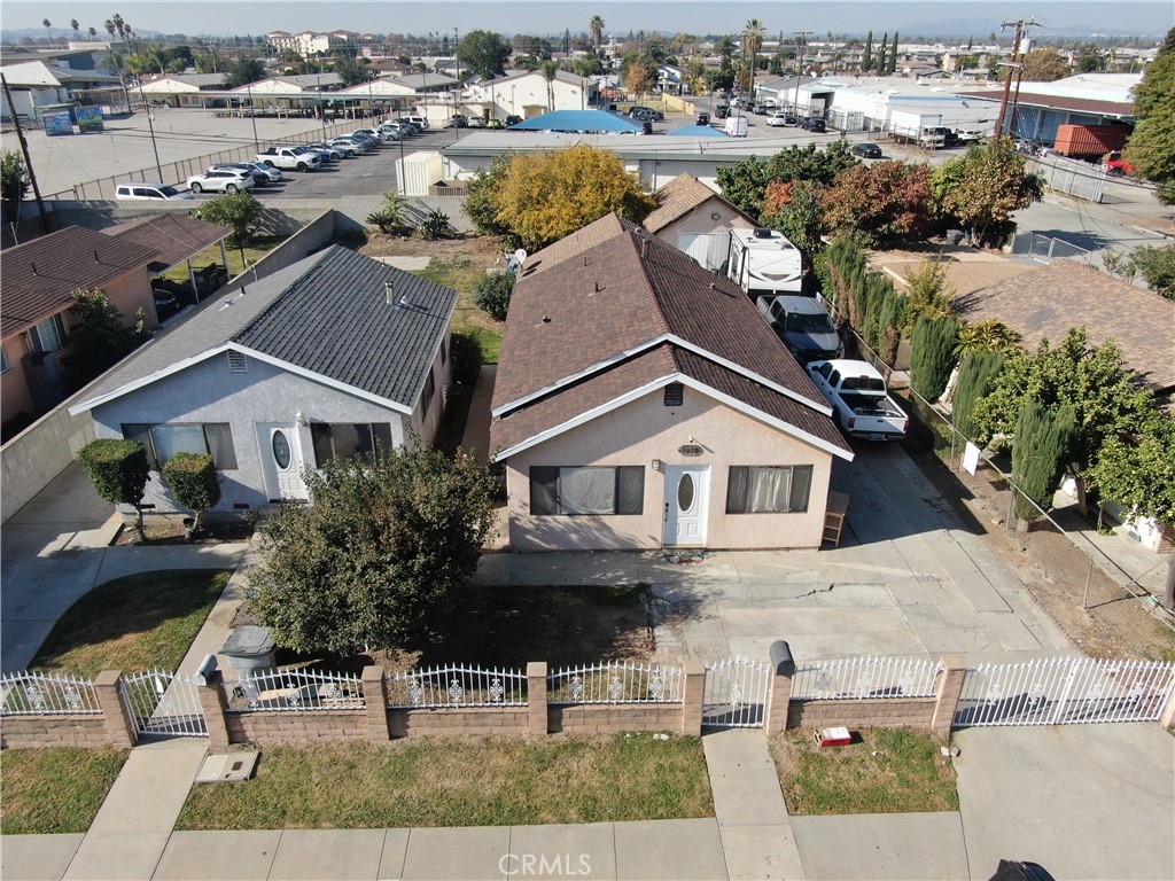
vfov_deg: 56.8
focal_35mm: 24
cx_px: 588
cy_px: 440
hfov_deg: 71.6
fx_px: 815
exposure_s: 1/1000
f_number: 2.8
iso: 100
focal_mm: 4.39
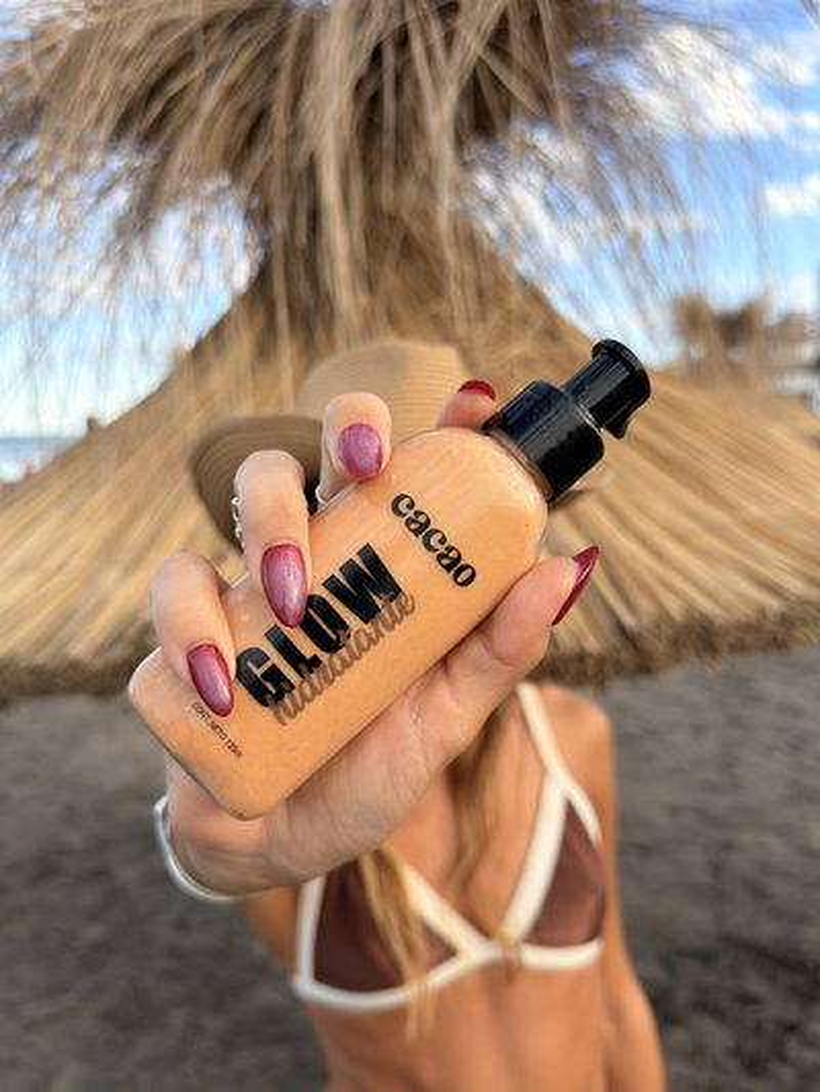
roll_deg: -0.1
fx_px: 884
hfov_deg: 49.8
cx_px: 410
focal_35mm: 28
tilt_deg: -7.8
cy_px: 546
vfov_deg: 63.4
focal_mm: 6.76
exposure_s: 1/1159
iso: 64
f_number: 1.78
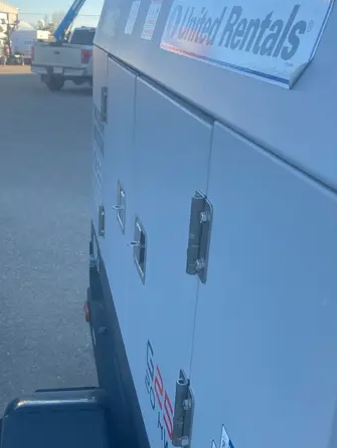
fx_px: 597
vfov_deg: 41.1
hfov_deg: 31.5
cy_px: 254
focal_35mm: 46
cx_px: 160
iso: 20
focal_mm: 3.99
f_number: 1.8
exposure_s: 1/279
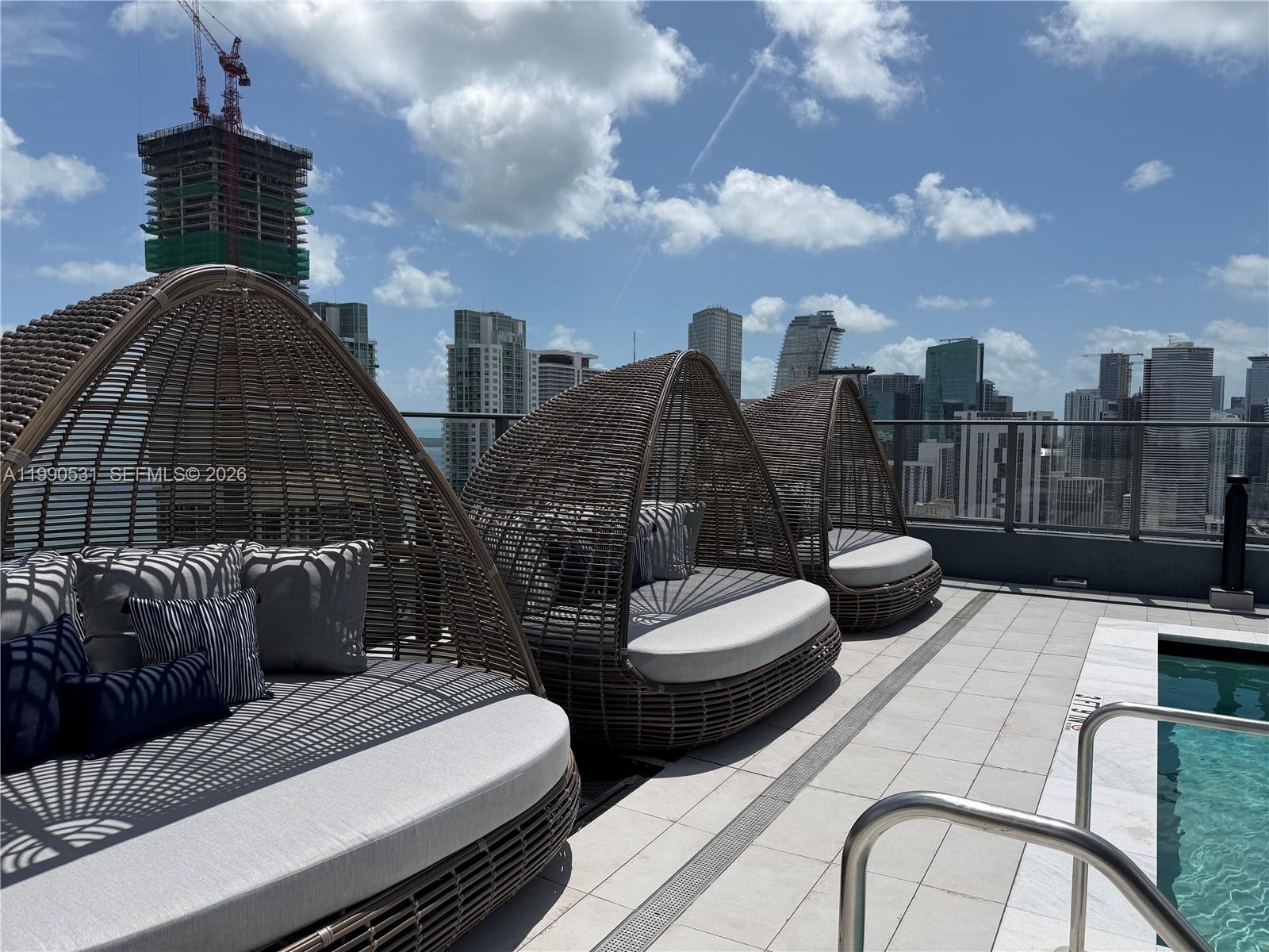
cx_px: 634
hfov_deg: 71.6
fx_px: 880
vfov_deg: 56.8
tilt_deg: -3.9
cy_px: 476
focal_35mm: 24
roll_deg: -0.3
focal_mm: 6.76
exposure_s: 1/11905
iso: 80
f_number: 1.78
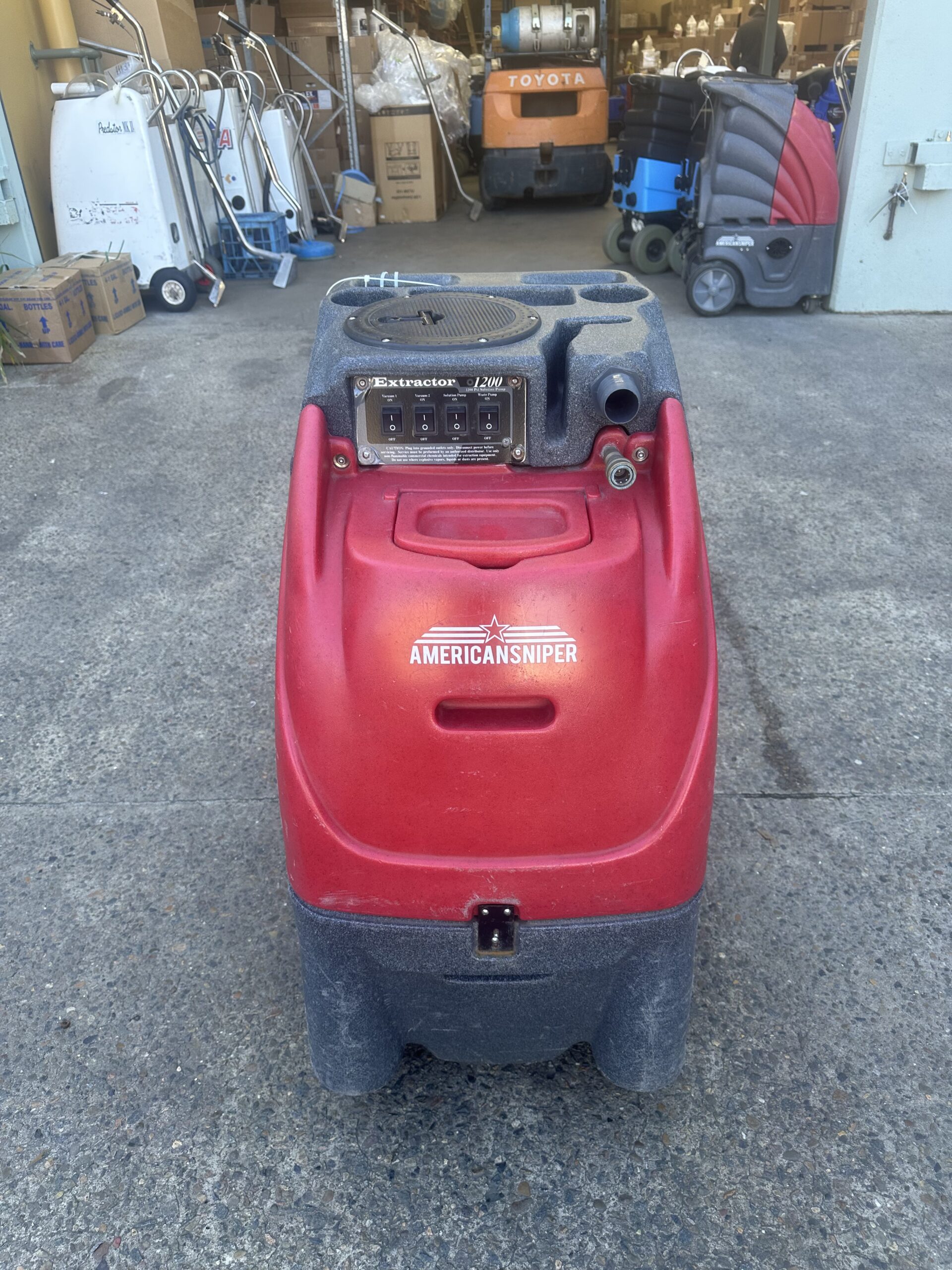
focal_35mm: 24
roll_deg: +0.8
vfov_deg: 71.6
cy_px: 635
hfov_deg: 56.8
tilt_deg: -31.6
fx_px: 880
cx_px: 476
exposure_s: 1/121
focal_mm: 6.86
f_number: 1.78
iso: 64
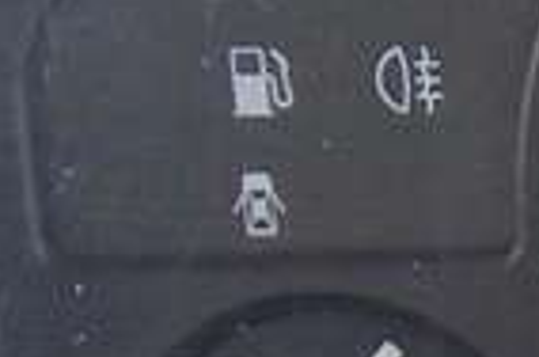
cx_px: 1640
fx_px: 3122
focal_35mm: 209
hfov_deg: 8.3
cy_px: 505
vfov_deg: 6.5
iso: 100
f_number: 3.2
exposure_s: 1/30
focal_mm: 4.6
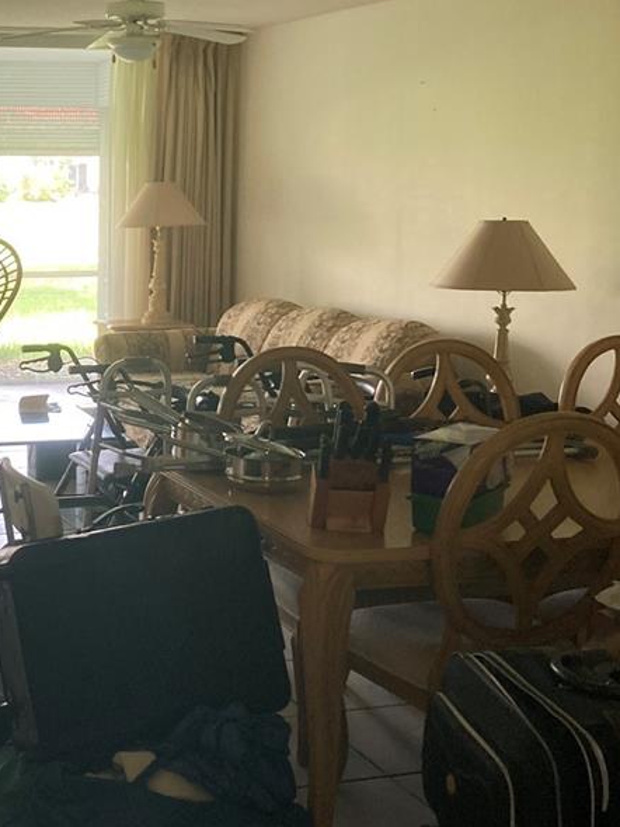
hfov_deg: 24.5
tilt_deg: -5.0
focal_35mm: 57
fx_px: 1361
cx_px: -6
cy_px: 324
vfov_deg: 33.7
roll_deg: -0.1
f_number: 1.8
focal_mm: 3.99
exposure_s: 1/60
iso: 100
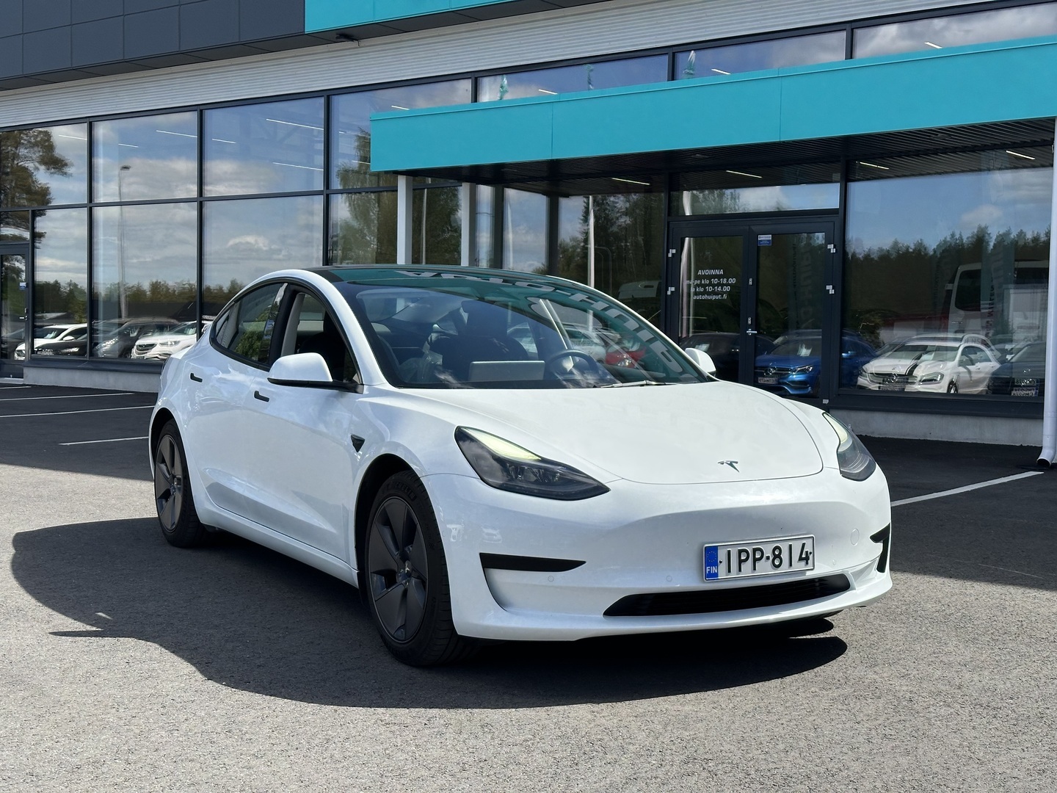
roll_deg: -1.1
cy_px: 396
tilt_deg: -3.3
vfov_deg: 30.3
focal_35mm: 48
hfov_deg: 39.7
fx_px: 1466
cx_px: 528
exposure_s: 1/5000
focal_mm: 6.86
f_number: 1.78
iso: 64
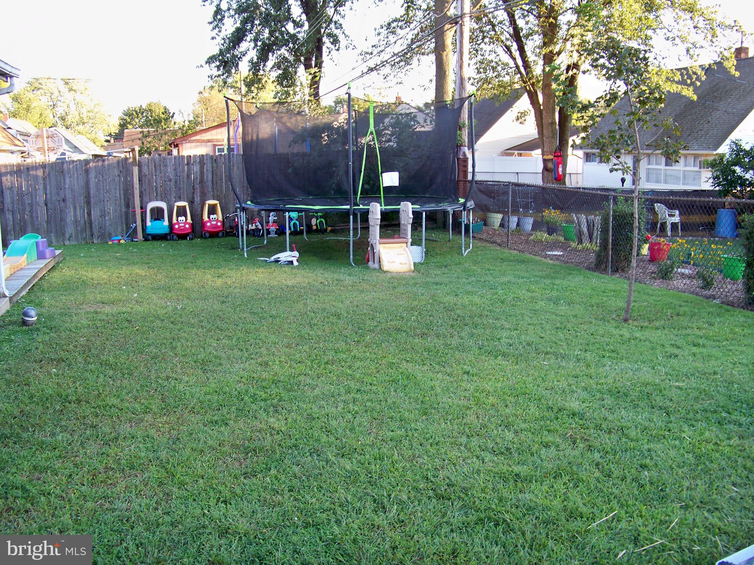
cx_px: 377
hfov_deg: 55.4
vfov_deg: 42.9
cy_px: 282
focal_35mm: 33
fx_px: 719
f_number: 2.8
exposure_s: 1/50
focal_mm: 5.85
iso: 80
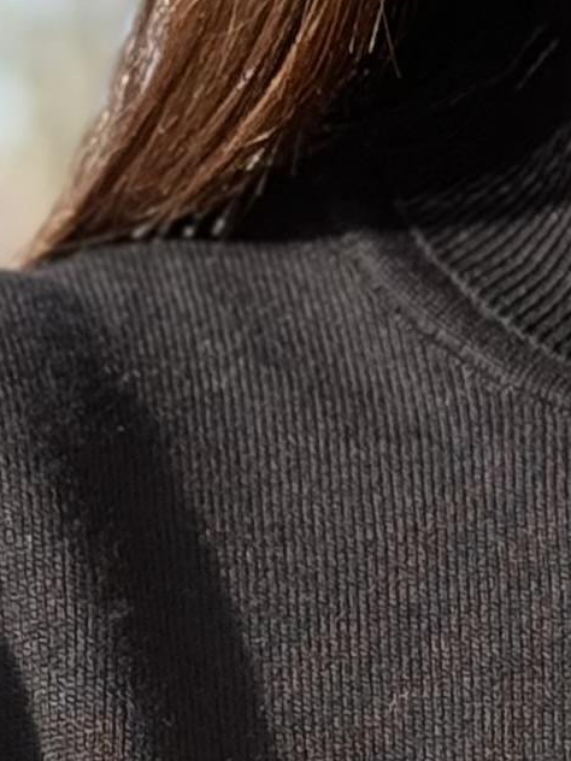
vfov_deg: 6.1
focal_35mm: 306
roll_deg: +3.3
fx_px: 6730
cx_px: 919
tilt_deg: -26.8
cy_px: 1986
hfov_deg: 4.8
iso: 80
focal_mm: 6.76
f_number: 1.78
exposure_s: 1/172
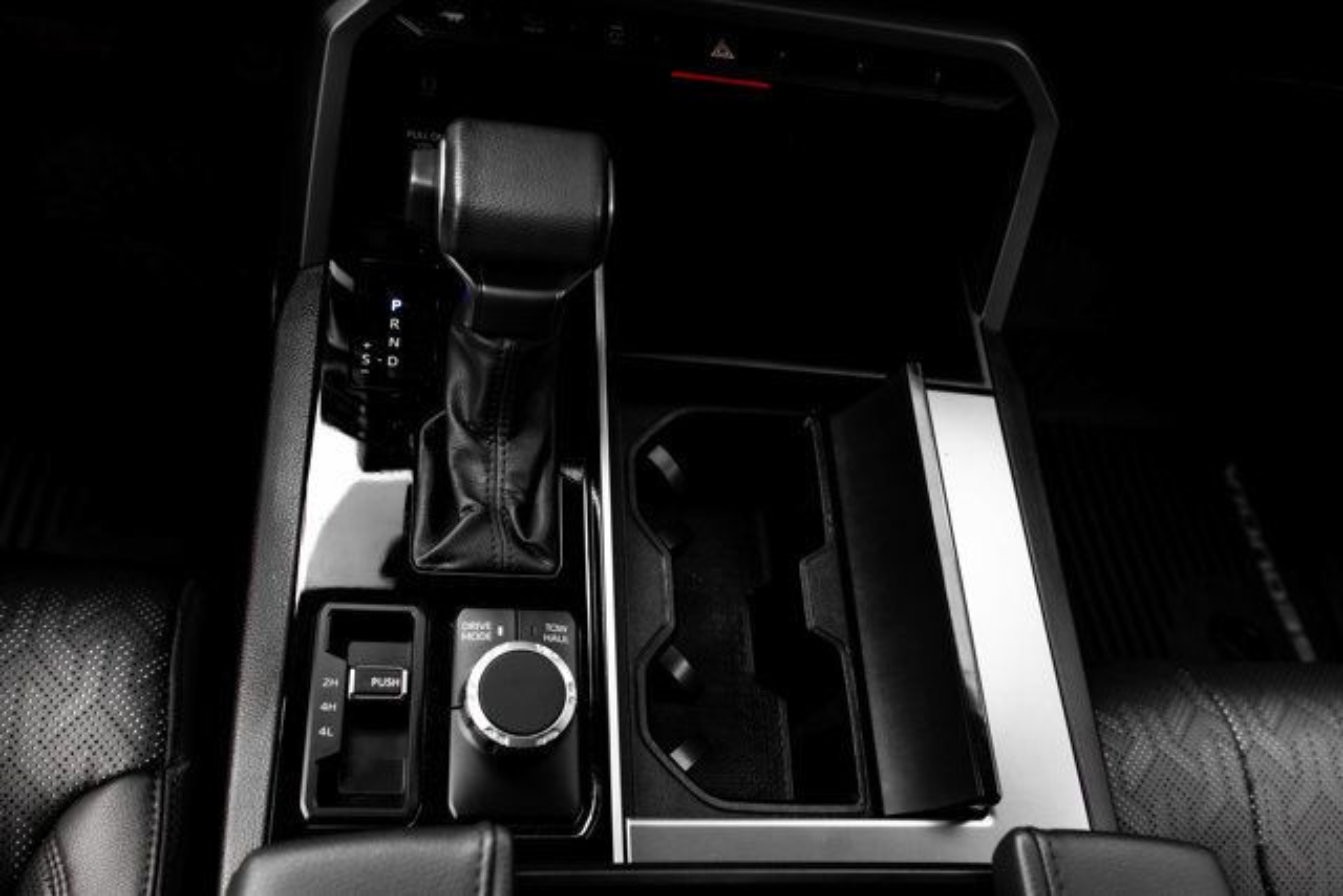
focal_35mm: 30
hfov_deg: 61.2
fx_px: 1133
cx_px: 604
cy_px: 468
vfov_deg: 43.1
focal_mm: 24
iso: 500
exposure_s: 1/320
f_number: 4.5
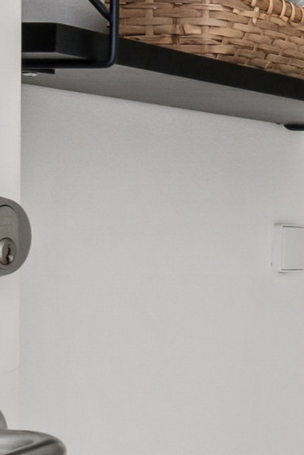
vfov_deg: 21.4
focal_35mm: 95
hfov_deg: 9.5
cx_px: 1027
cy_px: 199
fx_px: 1203
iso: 200
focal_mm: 12
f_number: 10
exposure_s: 1/3.33
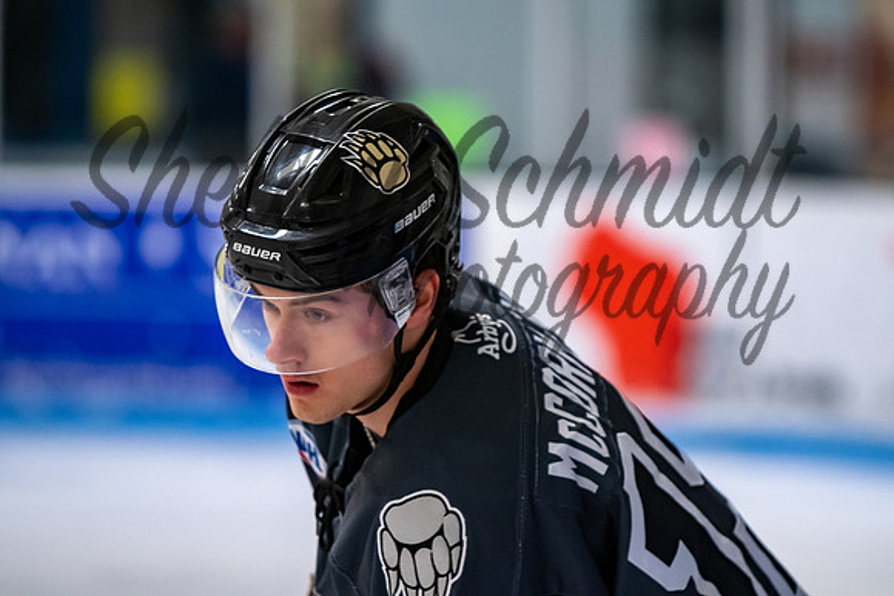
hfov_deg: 6.6
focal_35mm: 314
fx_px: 7797
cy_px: 284
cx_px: 468
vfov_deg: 4.4
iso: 1600
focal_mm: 200
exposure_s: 1/800
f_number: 2.8
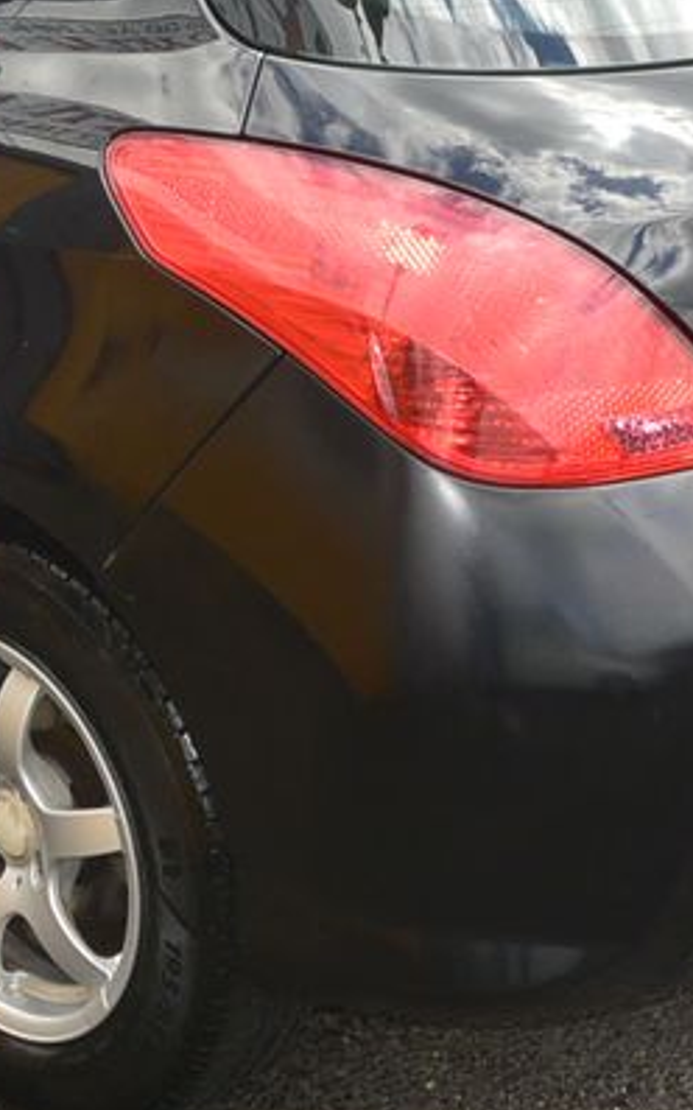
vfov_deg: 28.8
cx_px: 184
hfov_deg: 18.2
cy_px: 396
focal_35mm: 71
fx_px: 2146
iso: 160
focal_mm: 10
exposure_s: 1/250
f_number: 5.6
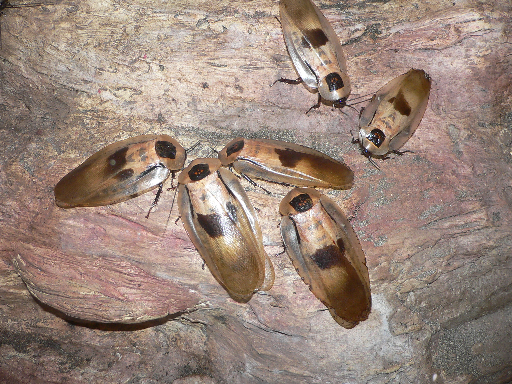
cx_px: 256
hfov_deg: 52.6
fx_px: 518
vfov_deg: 40.7
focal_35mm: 35
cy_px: 192
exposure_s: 1/60
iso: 100
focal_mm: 4.6
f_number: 2.8
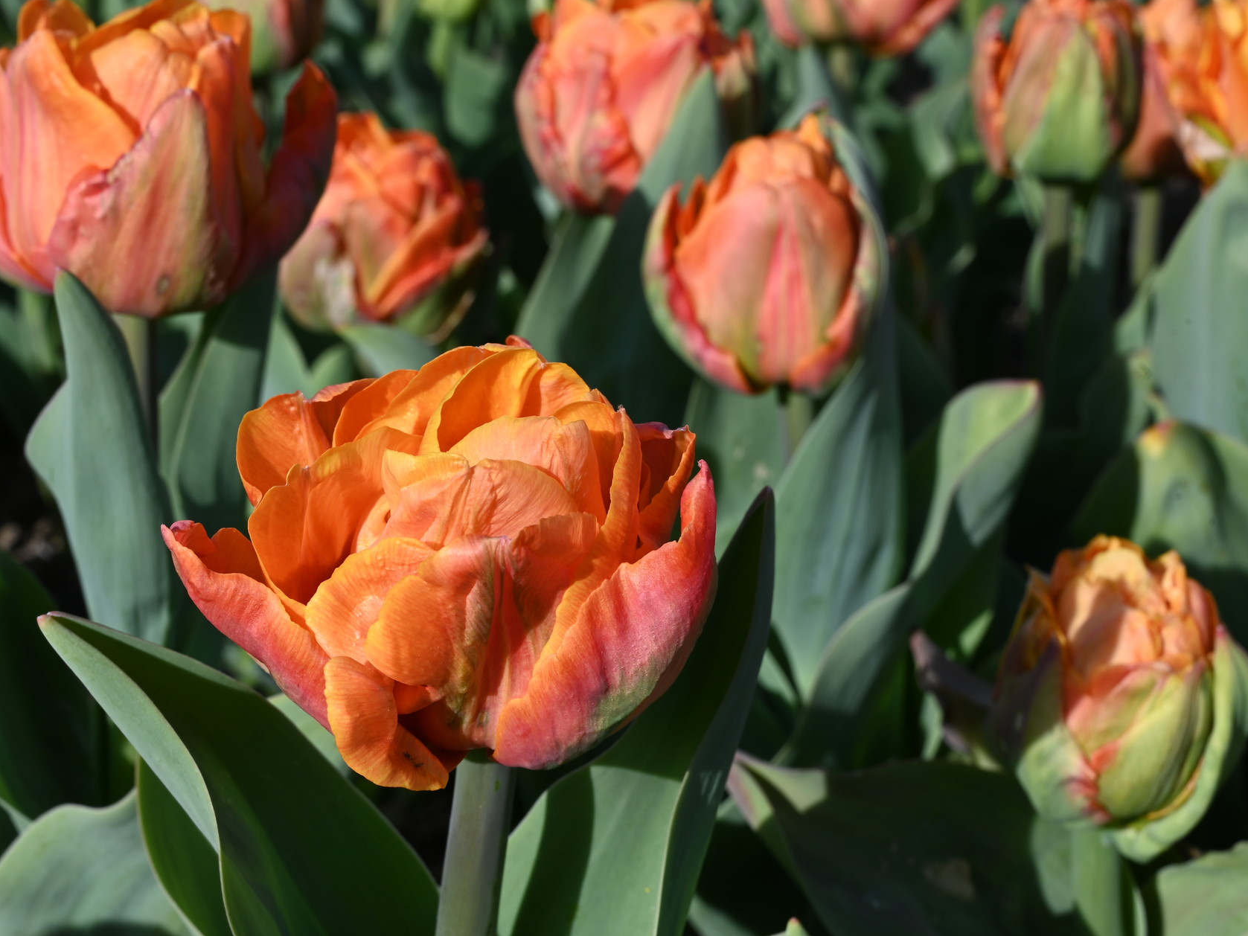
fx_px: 1983
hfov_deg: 34.9
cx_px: 618
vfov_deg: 26.6
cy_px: 461
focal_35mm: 55
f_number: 16
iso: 100
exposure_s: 1/80
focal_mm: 50
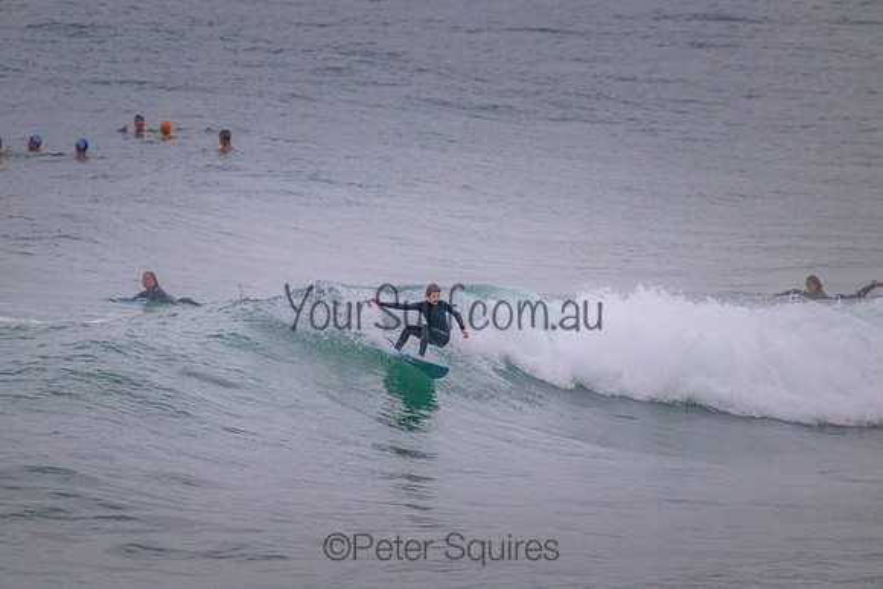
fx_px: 19626
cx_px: 442
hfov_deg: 2.6
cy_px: 294
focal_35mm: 800
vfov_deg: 1.7
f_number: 11
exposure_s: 1/1250
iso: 6400
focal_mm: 800
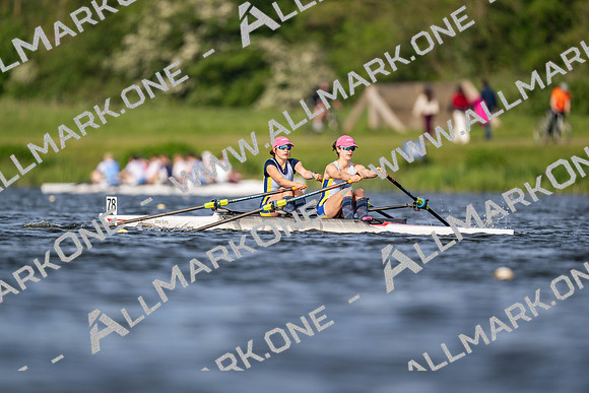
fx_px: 9819
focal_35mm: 600
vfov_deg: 2.3
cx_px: 294
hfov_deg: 3.4
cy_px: 196
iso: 250
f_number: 4
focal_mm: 600
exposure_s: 1/2500
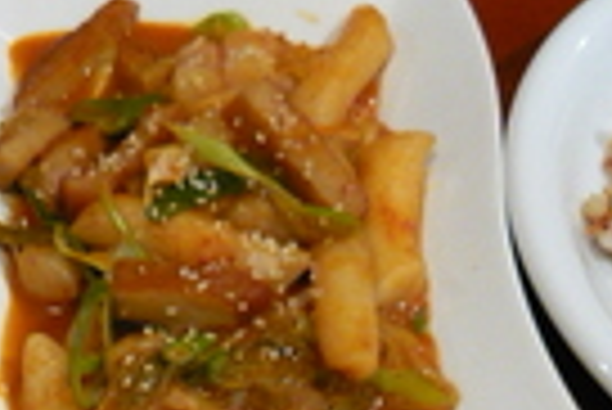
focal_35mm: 106
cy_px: 444
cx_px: 27
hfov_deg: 18.8
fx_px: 1804
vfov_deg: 12.7
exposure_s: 1/15
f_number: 2.8
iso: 400
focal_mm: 5.5
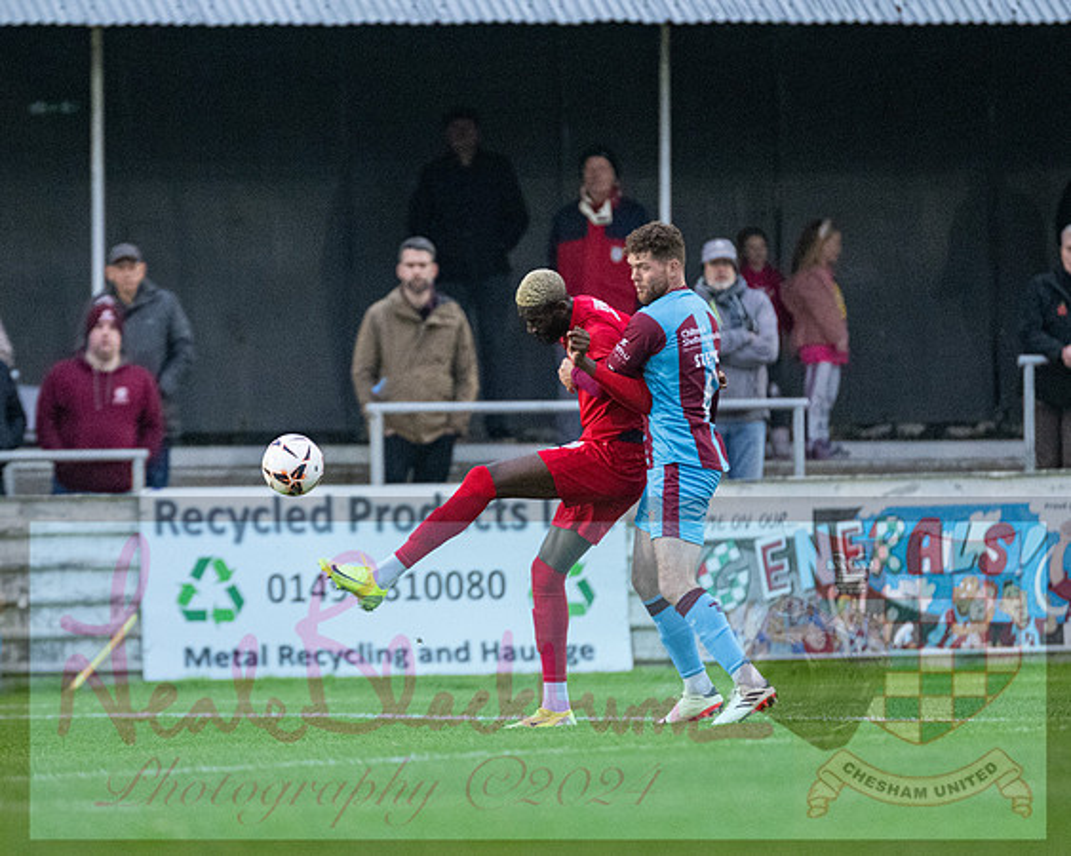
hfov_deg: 3.6
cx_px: 413
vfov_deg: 2.9
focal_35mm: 534
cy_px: 366
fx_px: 16928
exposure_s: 1/1250
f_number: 2.8
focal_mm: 300
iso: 4000
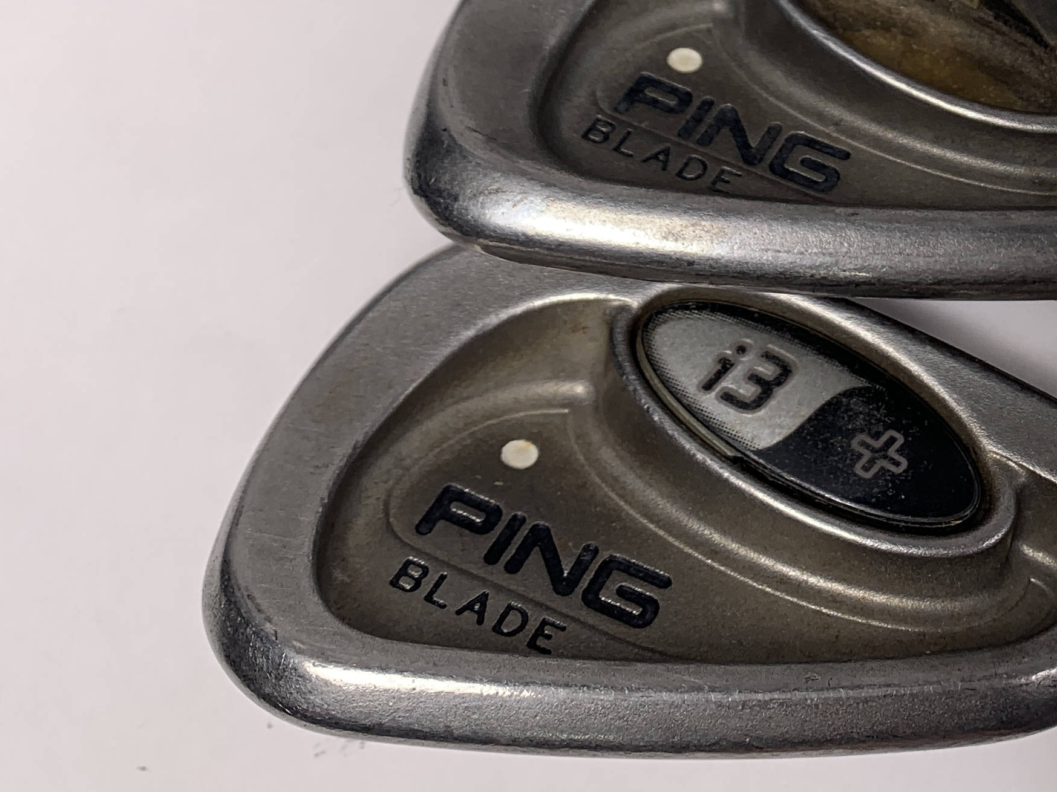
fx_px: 1832
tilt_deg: -78.7
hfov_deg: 30.8
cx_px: 938
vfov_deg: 23.2
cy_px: -43
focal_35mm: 60
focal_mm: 4.25
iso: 25
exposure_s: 1/161
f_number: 1.8
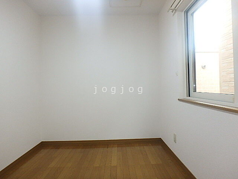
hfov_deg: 79.0
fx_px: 144
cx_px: 119
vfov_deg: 63.4
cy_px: 90
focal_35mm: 21
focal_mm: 3.7
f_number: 3.5
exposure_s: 1/30
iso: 200
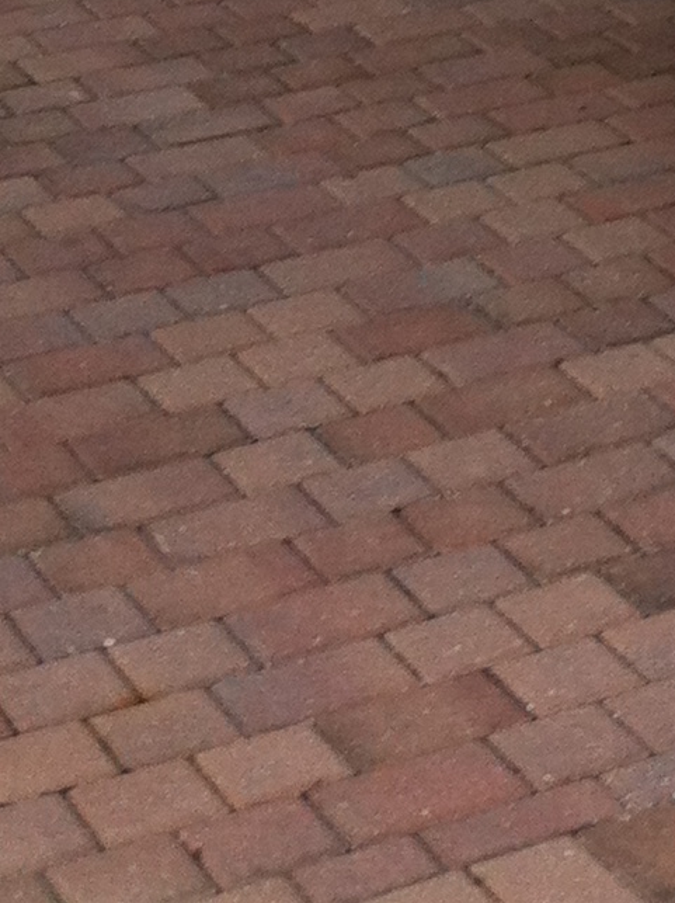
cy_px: -816
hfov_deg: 10.0
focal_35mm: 141
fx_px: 3672
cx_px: 1201
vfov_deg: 12.6
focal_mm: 3.85
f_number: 2.8
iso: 80
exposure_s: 1/60
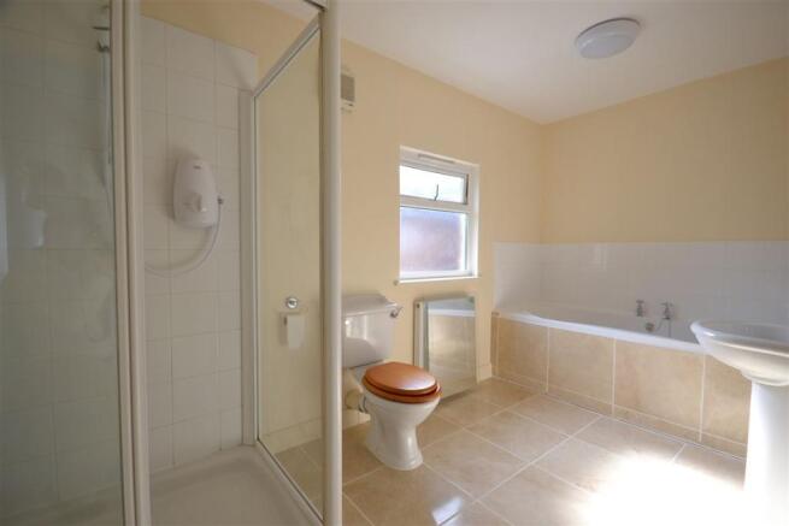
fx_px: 329
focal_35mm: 15
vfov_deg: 77.4
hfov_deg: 100.4
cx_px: 394
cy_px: 263
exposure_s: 1/125
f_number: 5.6
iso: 400
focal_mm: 10
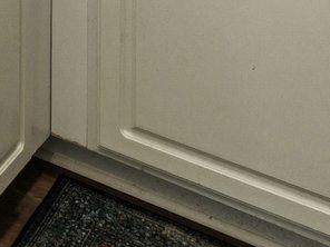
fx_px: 887
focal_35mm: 93
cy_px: -433
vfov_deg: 11.5
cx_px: -358
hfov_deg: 15.8
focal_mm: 14
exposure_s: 1/30
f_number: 8
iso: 500
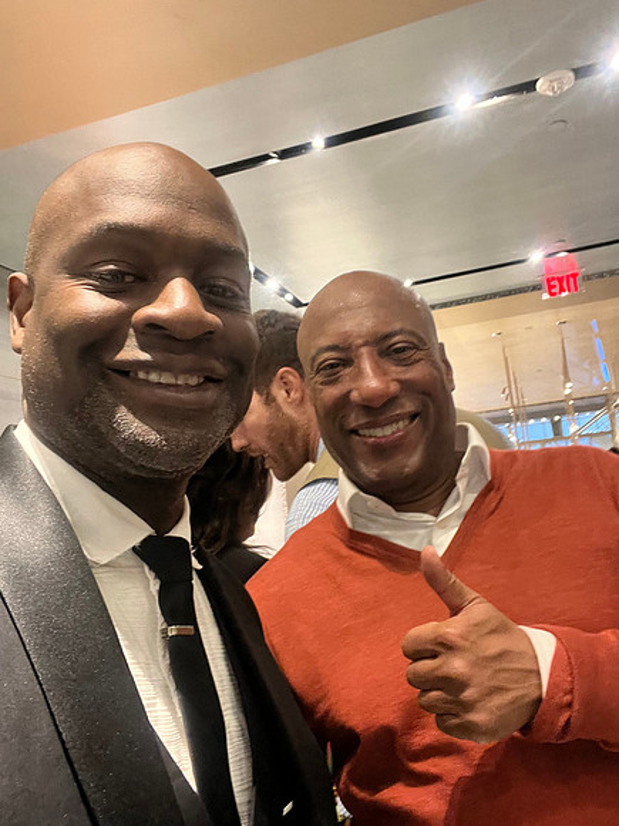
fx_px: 715
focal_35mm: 30
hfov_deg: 46.8
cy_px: 413
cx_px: 310
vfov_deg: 60.0
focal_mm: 2.71
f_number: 2.2
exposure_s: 1/40
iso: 320
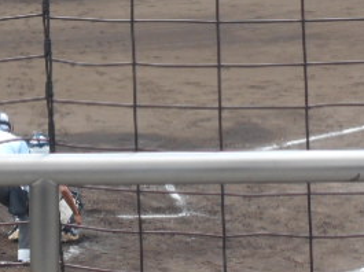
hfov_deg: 9.5
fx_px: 2184
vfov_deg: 7.1
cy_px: 19
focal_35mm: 208
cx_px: 19
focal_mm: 15.4
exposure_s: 1/250
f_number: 6.3
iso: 180
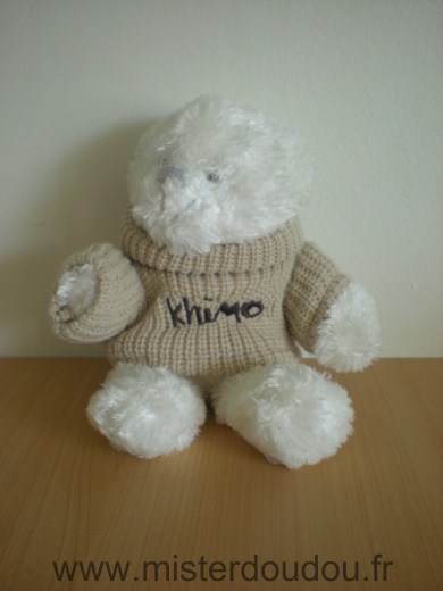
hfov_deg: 37.7
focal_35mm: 38
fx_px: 648
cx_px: 222
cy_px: 296
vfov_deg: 49.0
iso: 200
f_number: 3.1
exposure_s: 1/44.1
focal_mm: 6.3
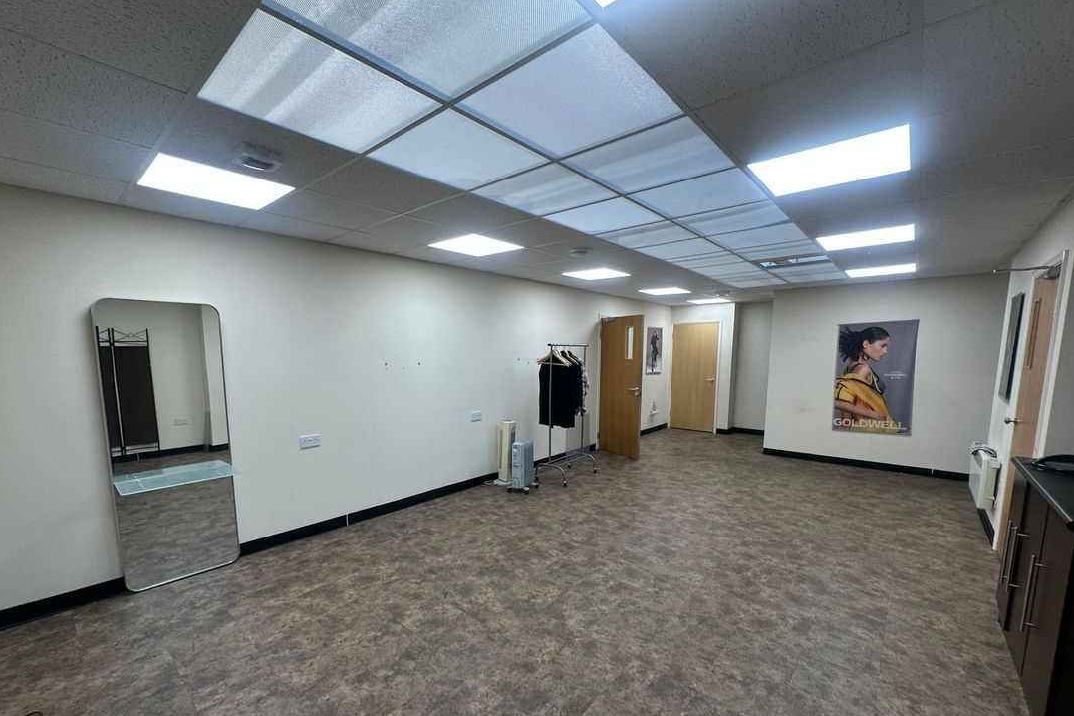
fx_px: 447
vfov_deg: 76.9
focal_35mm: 15
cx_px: 524
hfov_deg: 100.4
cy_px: 406
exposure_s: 1/100
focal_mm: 2.22
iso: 100
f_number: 2.2
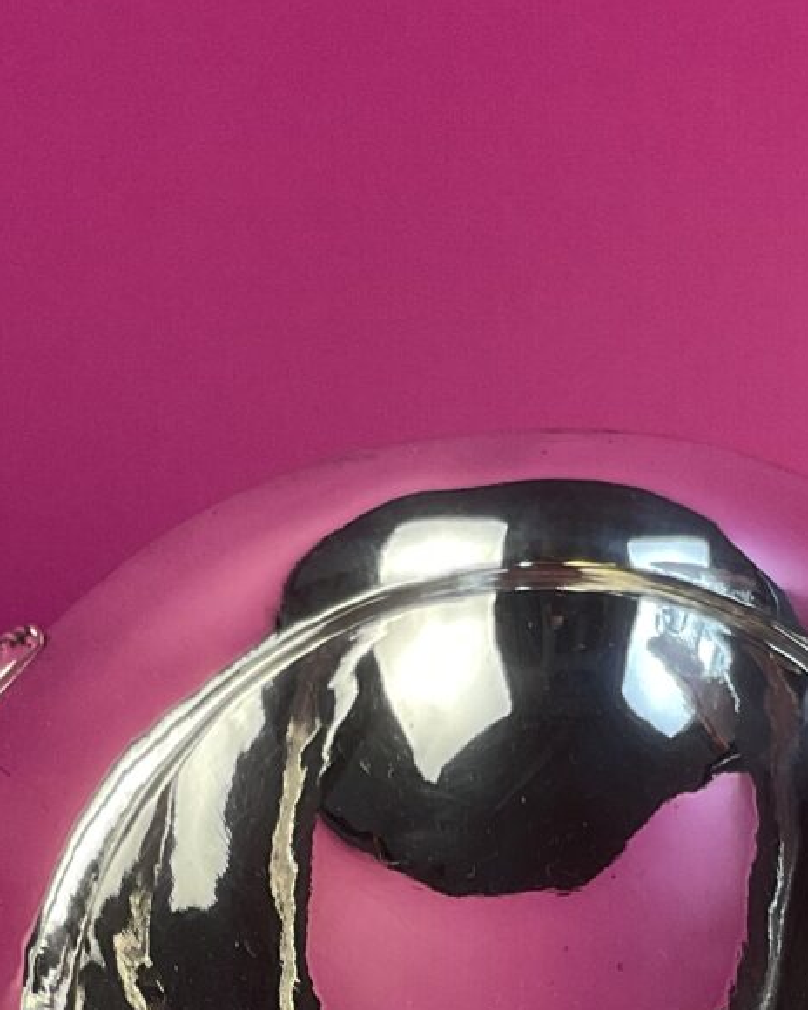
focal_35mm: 100
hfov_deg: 15.4
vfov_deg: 18.4
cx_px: 540
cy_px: 1127
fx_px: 2989
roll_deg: -1.1
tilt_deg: -28.2
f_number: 1.8
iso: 50
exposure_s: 1/122
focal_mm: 3
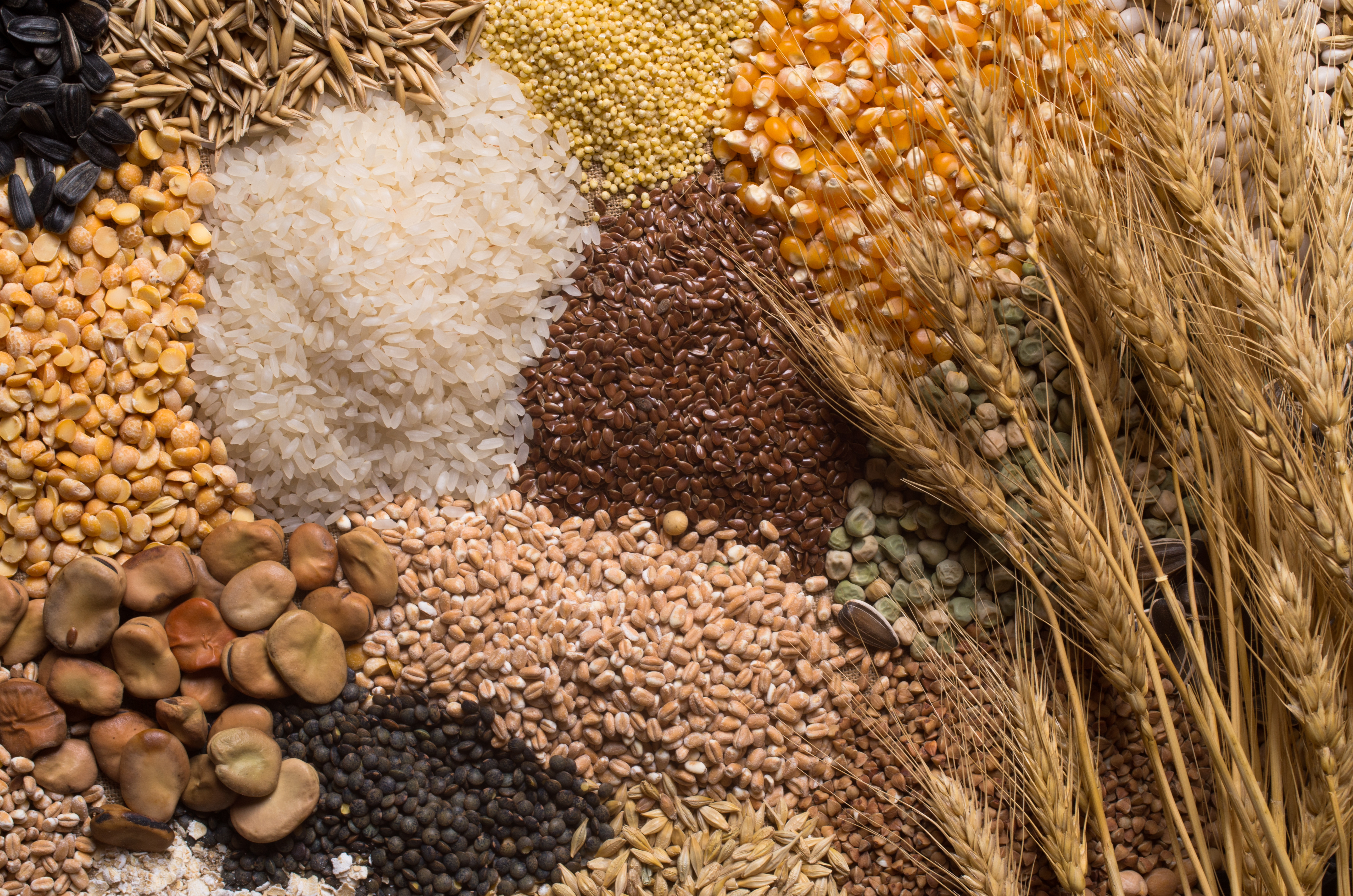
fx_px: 2813
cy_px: 448
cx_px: 676
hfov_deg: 27.0
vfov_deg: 18.1
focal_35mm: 75
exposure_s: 1/100
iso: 100
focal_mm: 50
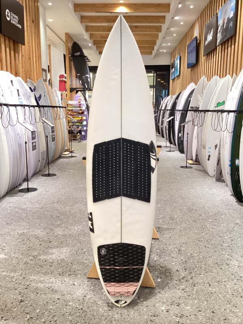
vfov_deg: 58.4
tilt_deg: -10.6
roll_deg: -2.2
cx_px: 122
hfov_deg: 45.4
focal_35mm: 31
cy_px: 162
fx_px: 290
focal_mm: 3.3
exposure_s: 1/60
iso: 250
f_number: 2.4
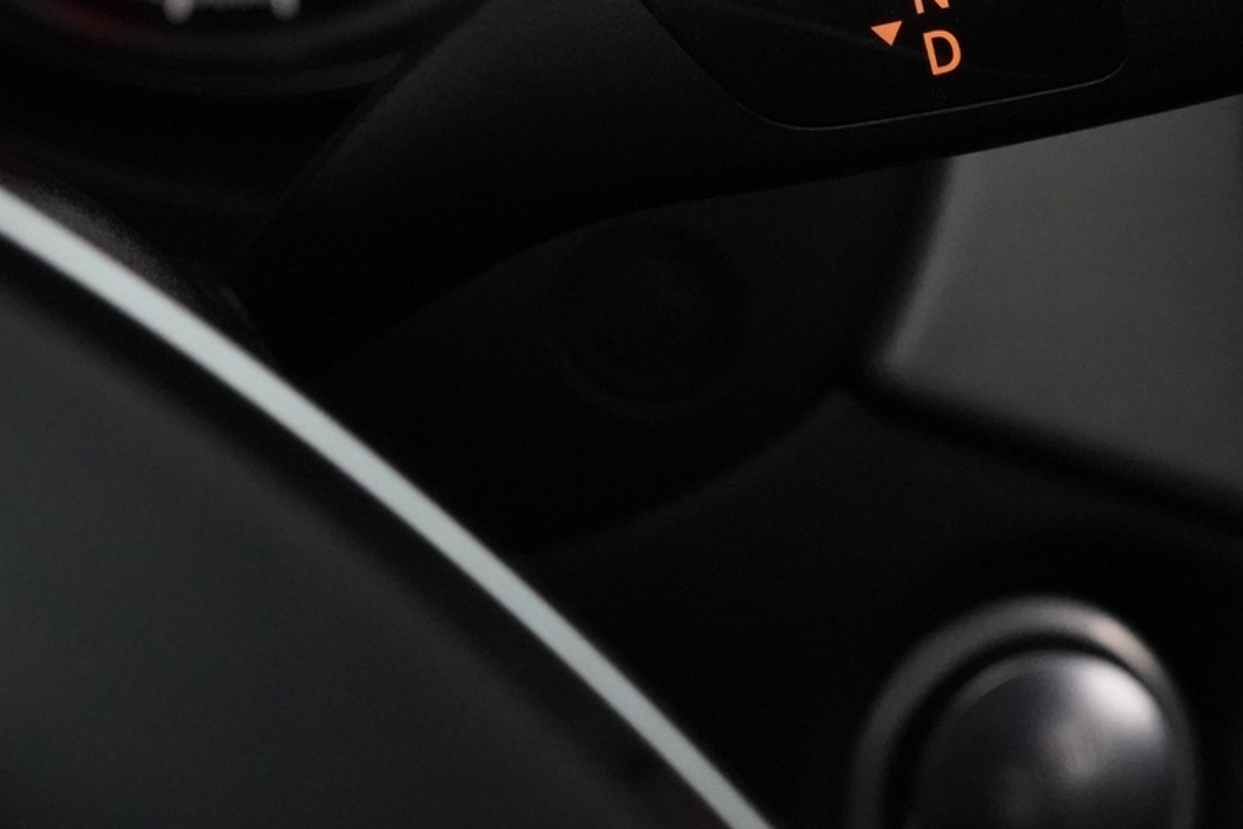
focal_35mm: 71
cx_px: 976
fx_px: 2451
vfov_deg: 18.6
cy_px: -18
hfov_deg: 27.9
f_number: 5.6
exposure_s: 1/60
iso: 12800
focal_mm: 33
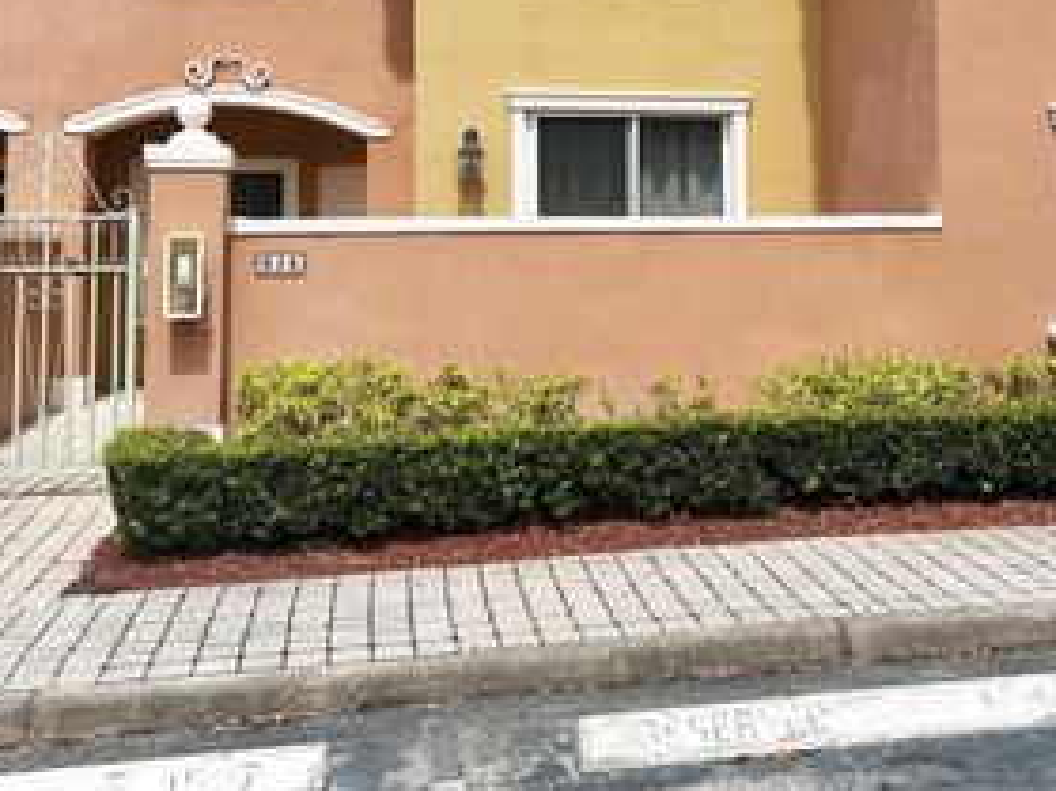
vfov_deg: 32.5
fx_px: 1311
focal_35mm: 43
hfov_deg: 43.4
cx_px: 678
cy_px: 146
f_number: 1.78
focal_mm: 6.86
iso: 80
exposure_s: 1/5525
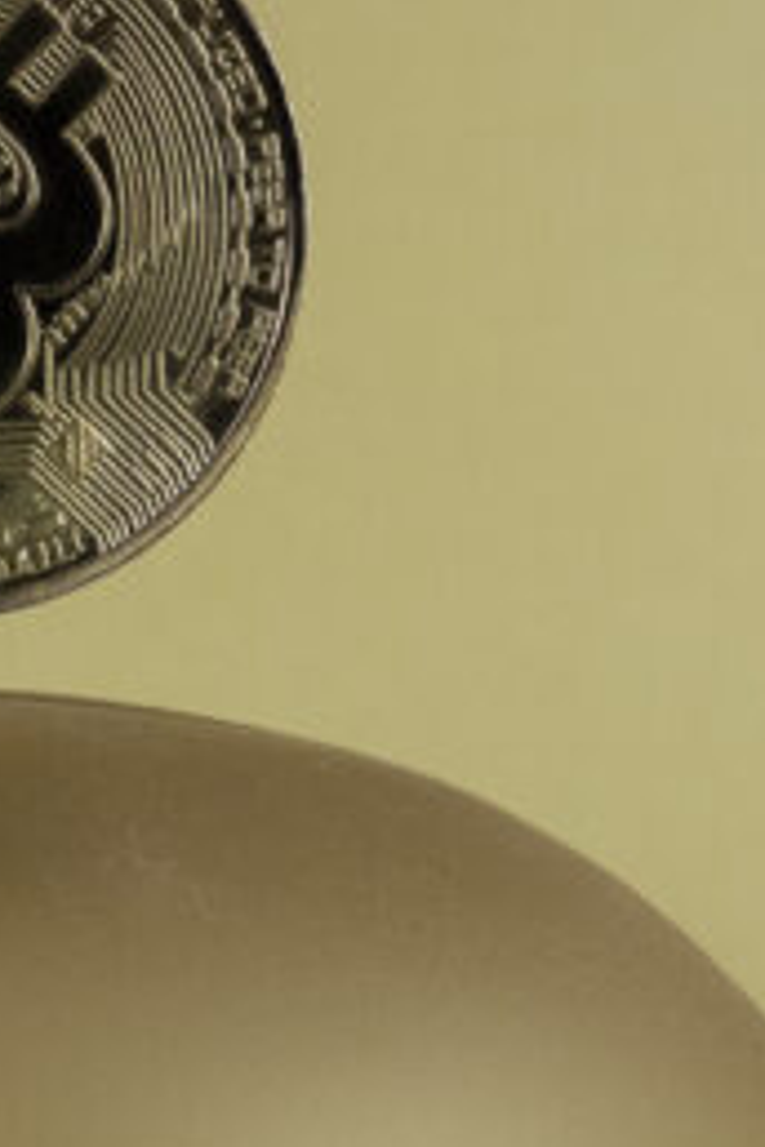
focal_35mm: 198
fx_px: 6311
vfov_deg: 10.3
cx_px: -249
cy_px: 1098
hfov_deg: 6.9
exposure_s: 1/100
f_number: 6.3
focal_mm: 24
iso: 800
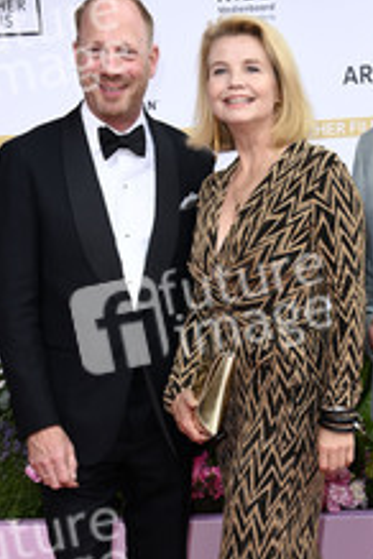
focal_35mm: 113
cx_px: 276
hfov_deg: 12.1
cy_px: 442
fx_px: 1756
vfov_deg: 18.0
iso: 640
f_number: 5.6
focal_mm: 62
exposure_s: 1/250
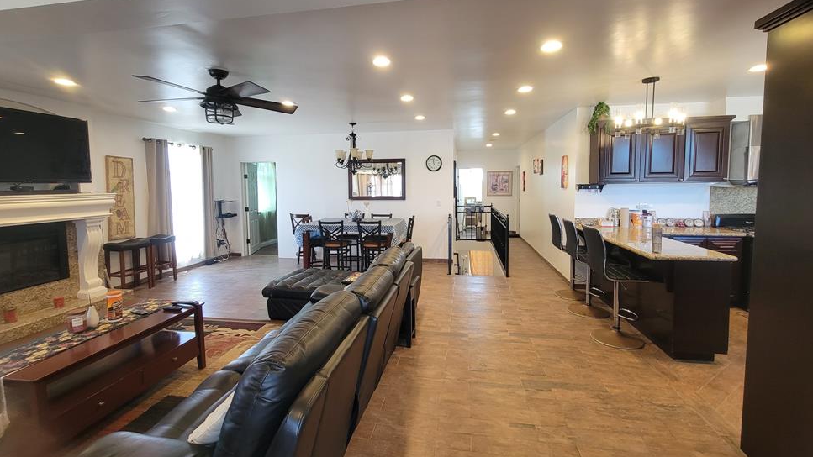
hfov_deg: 103.0
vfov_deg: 70.4
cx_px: 400
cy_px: 209
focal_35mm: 15
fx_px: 323
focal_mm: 2.2
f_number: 2.2
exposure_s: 1/60
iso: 160
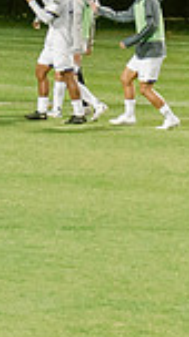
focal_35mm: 680
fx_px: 6085
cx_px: -218
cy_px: 33
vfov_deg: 3.2
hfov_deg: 1.8
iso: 2000
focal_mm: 70
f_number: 4
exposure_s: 1/160
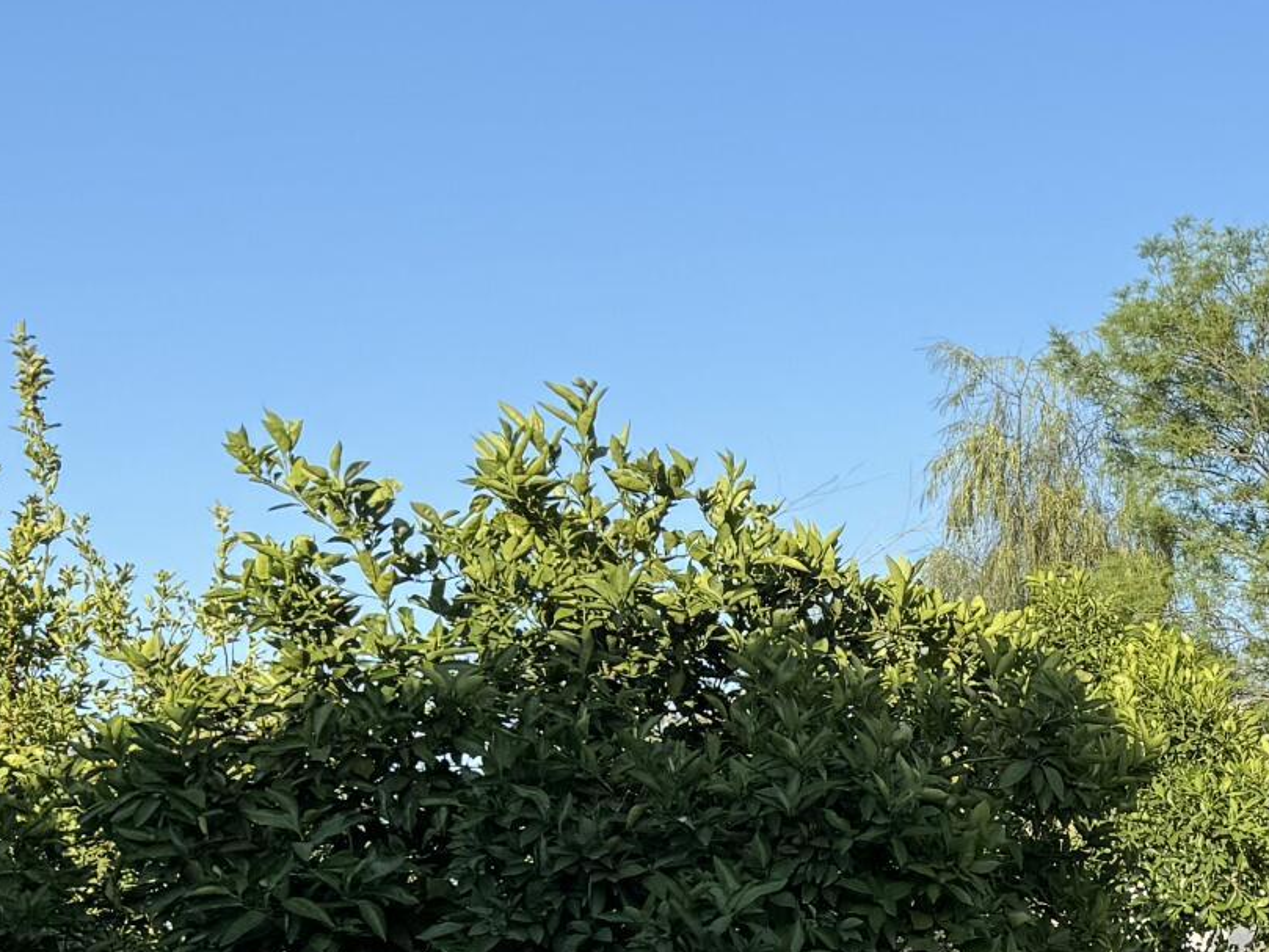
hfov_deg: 20.7
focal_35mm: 89
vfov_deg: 15.9
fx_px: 3263
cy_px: 1167
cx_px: 1470
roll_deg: +0.1
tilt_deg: -2.6
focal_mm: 6.76
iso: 80
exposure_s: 1/2174
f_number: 1.78
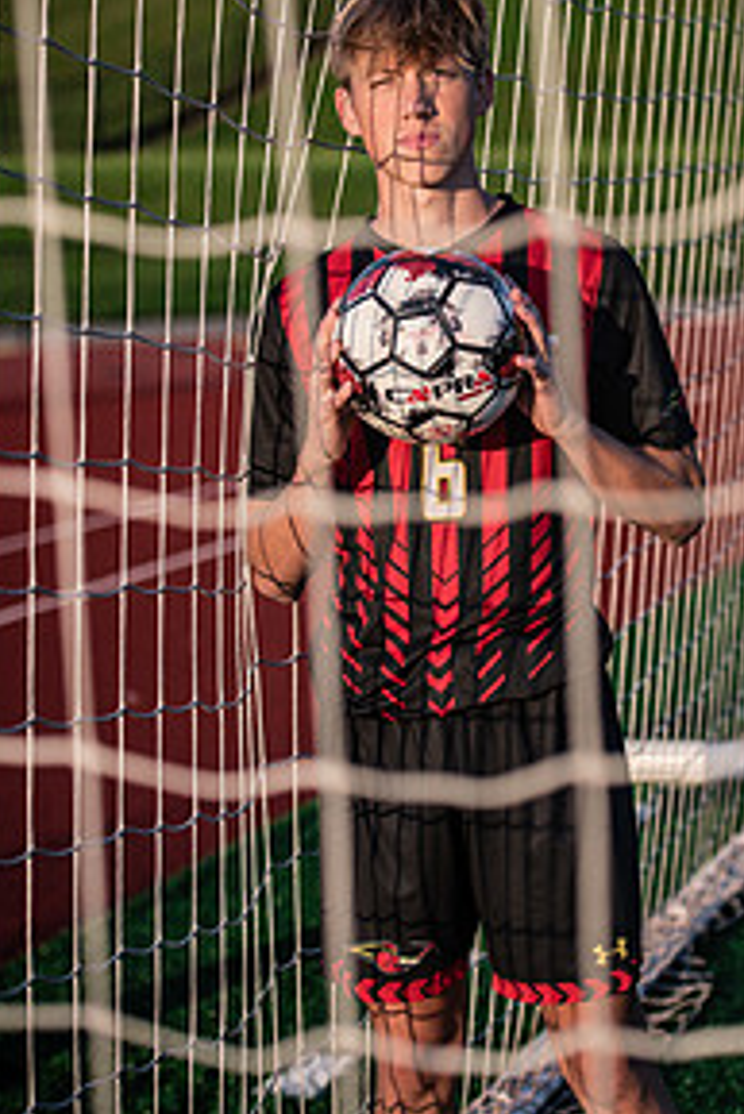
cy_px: 459
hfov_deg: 12.6
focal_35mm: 109
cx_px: 405
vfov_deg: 18.7
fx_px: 3375
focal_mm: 70
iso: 200
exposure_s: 1/2000
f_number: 2.8
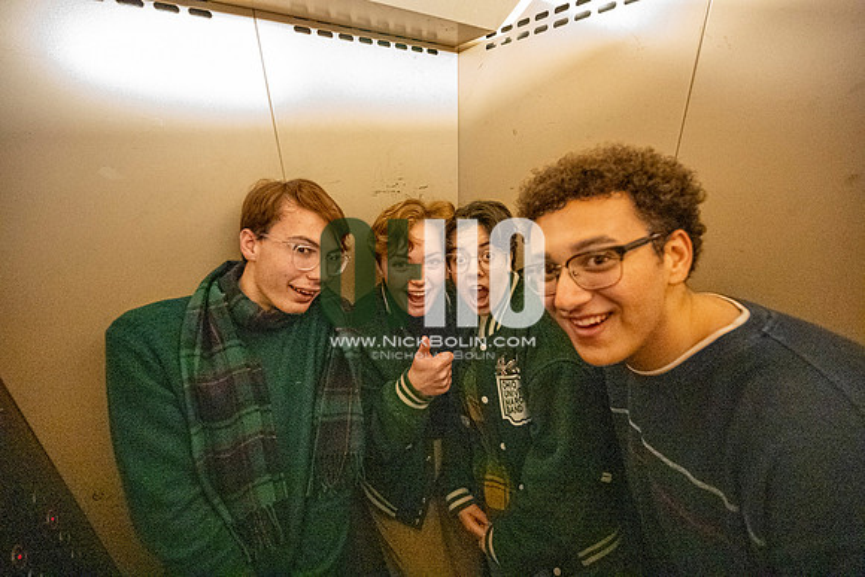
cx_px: 432
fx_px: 336
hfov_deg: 104.2
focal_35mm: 14
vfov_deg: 81.2
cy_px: 288
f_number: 4
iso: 32254
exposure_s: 1/160
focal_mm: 14
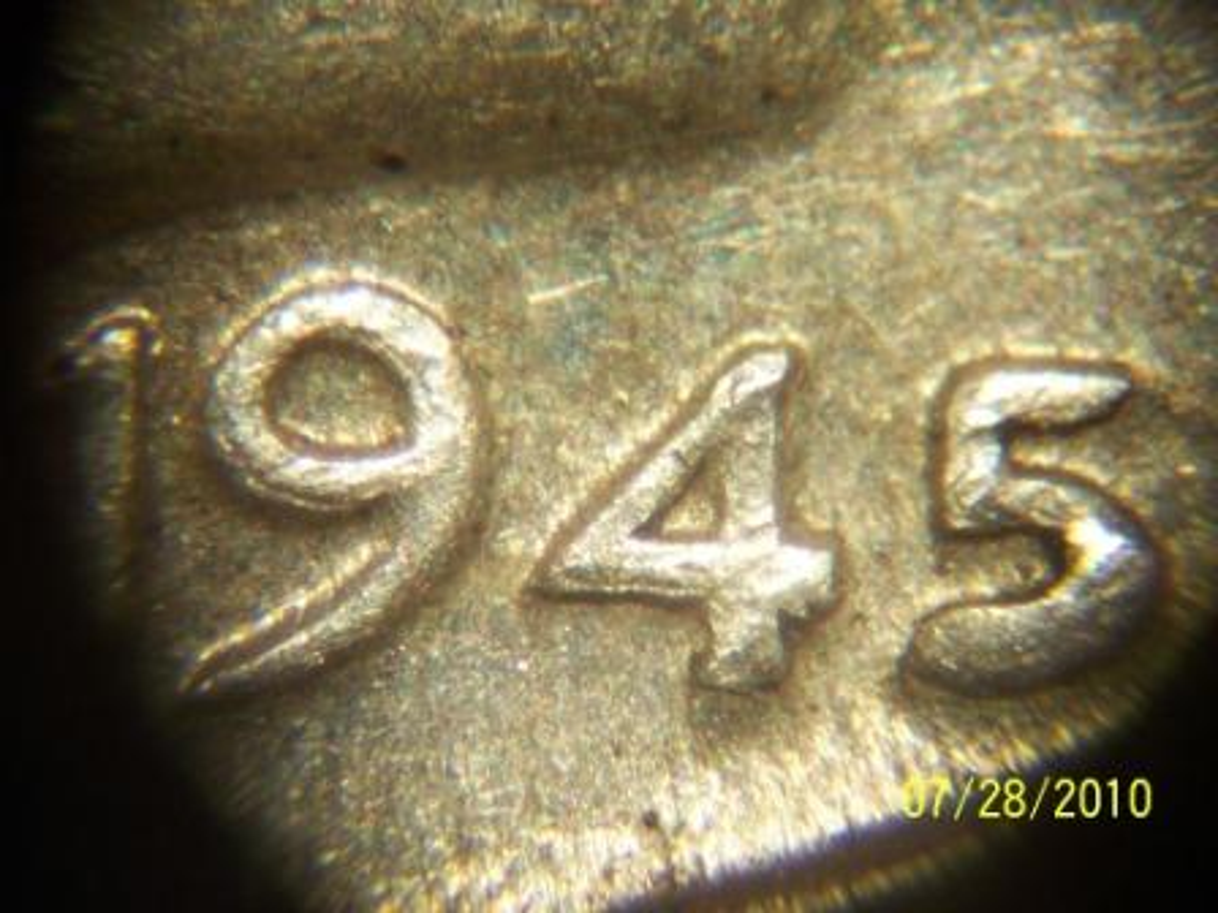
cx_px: 609
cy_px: 456
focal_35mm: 114
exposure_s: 1/90
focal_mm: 17.6
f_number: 4.8
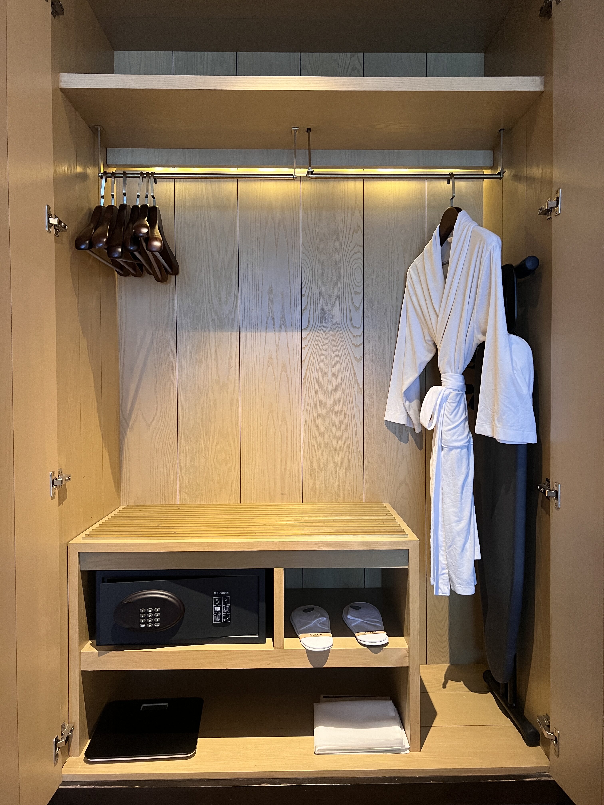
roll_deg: +0.7
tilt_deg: -0.6
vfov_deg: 67.3
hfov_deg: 53.1
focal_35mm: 26
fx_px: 605
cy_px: 402
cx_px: 302
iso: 250
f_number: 1.5
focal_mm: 5.7
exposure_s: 1/50
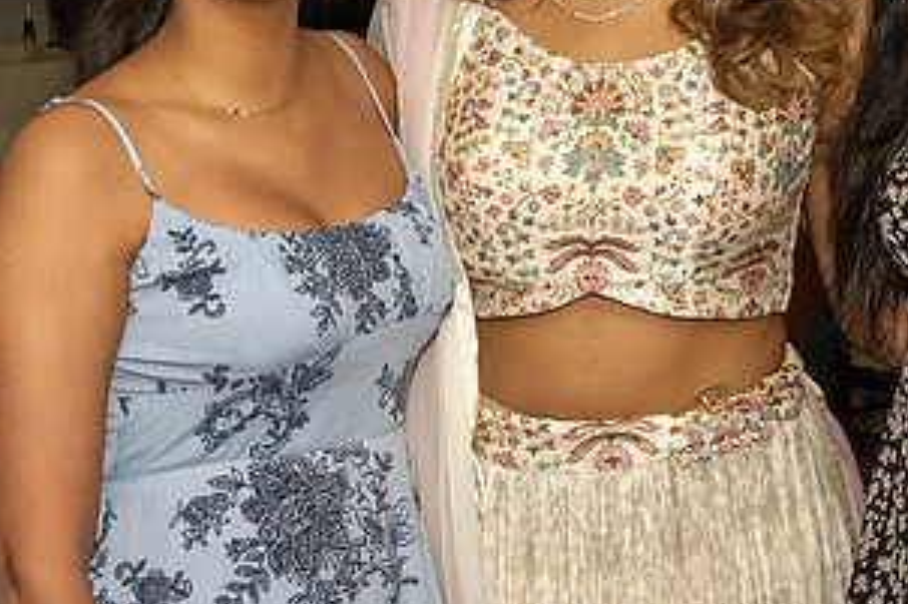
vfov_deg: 11.3
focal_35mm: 121
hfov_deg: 16.8
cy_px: 110
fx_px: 3050
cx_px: 776
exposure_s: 1/250
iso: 800
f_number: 7.1
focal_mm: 34
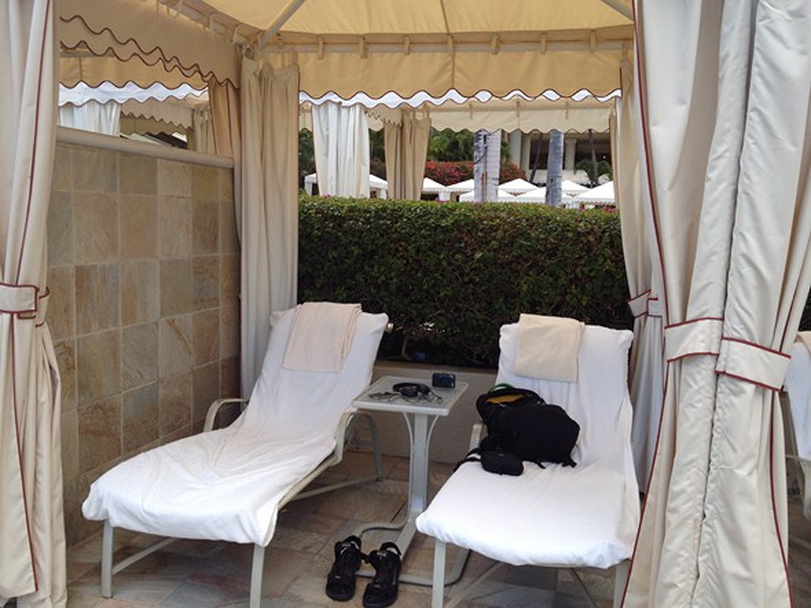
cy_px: 304
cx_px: 406
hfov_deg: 52.6
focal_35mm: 35
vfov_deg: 40.7
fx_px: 820
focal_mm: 4.28
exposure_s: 1/403
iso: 64
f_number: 2.4
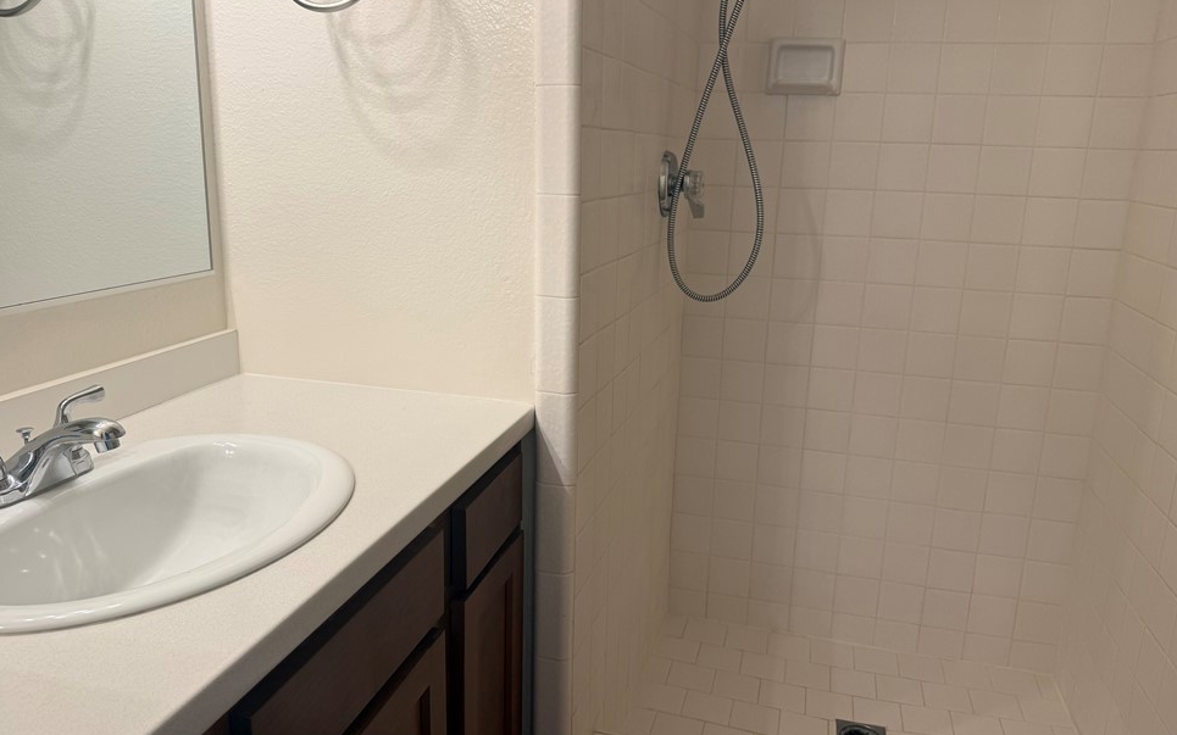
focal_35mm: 27
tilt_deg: -12.0
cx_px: 583
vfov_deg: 46.0
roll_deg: -1.2
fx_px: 866
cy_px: 361
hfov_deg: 68.4
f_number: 1.78
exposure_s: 1/120
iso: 80
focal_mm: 6.76
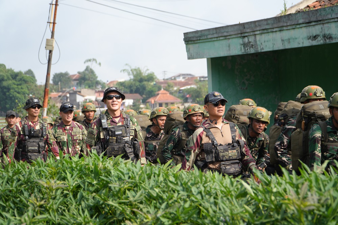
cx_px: 169
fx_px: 802
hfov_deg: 23.8
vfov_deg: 16.0
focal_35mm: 86
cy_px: 112
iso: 100
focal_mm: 57
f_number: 4.5
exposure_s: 1/400
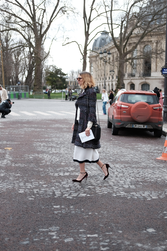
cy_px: 126
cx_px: 84
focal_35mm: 53
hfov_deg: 25.5
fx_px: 369
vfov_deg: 37.5
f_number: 2
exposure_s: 1/4000
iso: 640
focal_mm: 35
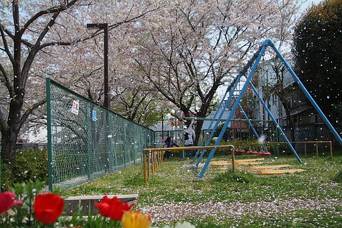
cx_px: 171
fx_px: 371
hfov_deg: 49.5
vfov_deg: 34.3
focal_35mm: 39
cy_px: 114
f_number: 2.8
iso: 200
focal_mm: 26
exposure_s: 1/3000
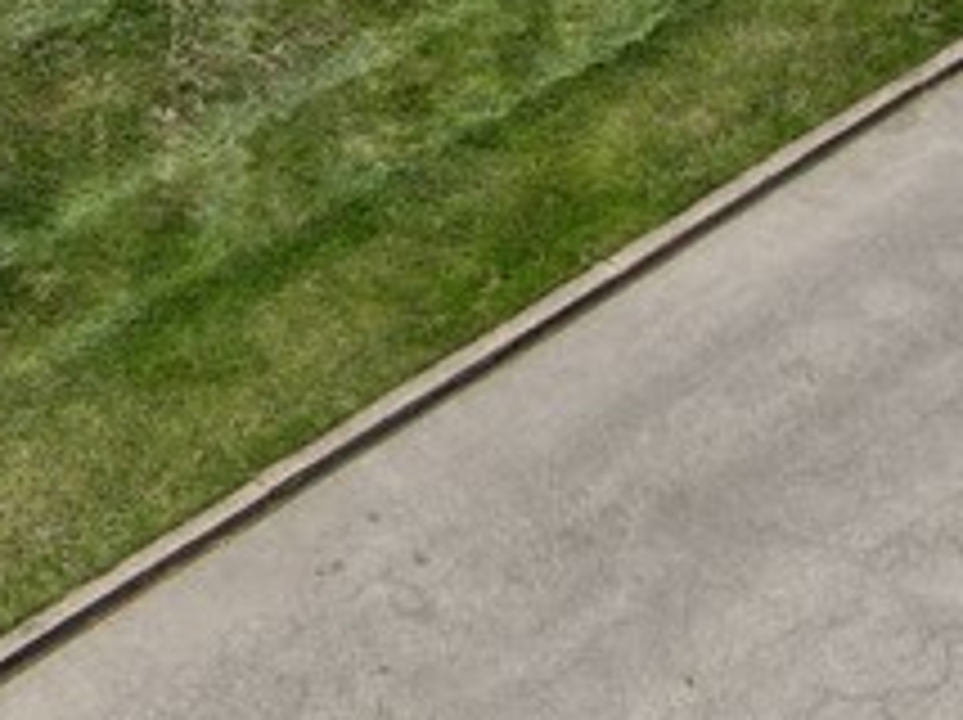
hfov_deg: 16.4
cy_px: -666
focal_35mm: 115
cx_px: -225
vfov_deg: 11.7
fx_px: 3196
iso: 110
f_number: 2.8
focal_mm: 4.5
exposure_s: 1/350
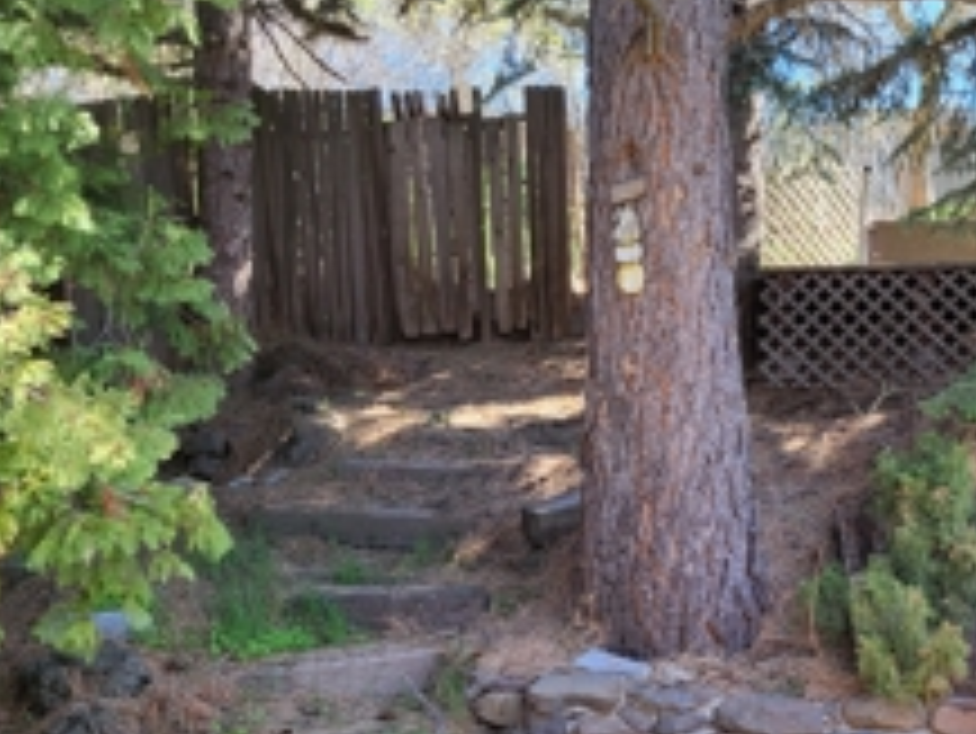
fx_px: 1354
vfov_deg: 29.9
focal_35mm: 48
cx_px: 733
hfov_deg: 38.6
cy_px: 522
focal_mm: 5.4
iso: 40
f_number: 1.8
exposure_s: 1/209
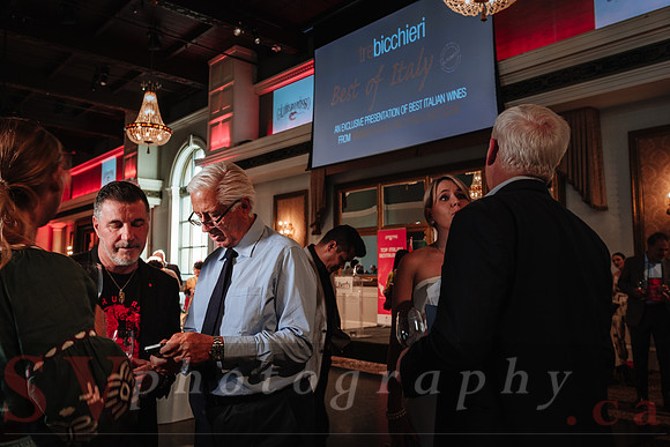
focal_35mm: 30
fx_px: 558
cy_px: 224
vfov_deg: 43.6
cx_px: 335
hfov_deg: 61.9
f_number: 5
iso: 800
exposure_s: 1/30
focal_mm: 20
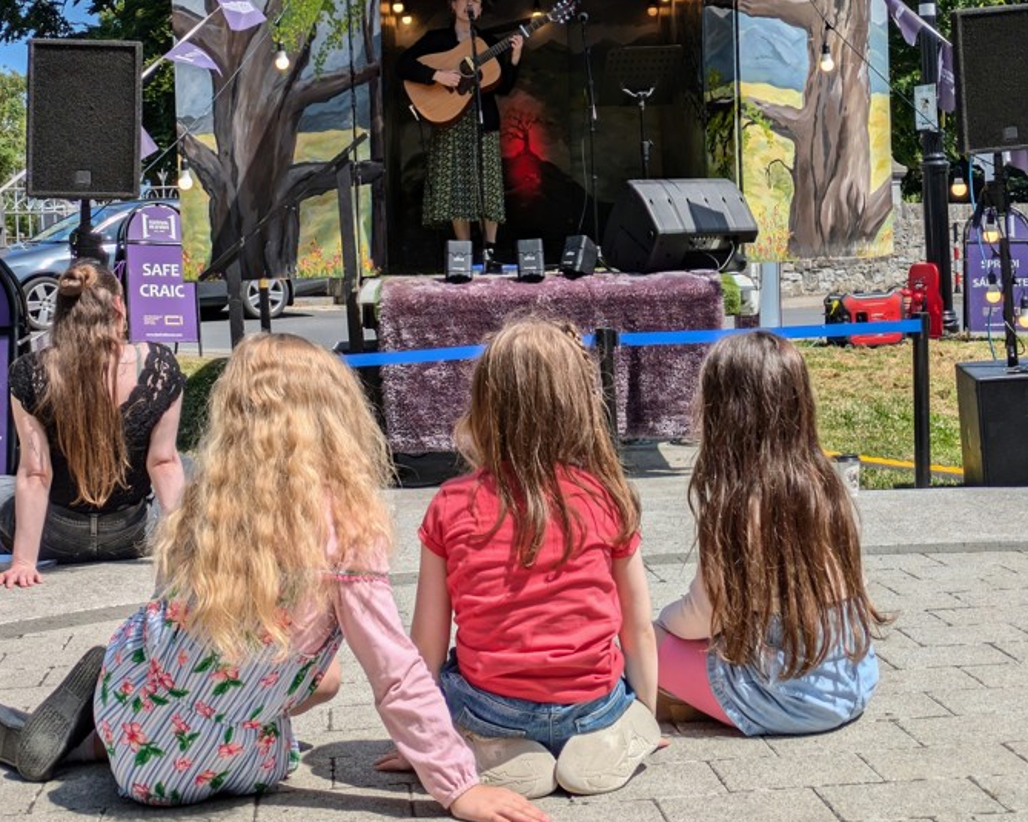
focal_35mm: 67
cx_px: 512
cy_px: 218
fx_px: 2038
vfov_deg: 22.6
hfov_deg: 28.3
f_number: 1.89
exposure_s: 1/2762
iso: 39
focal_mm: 5.43
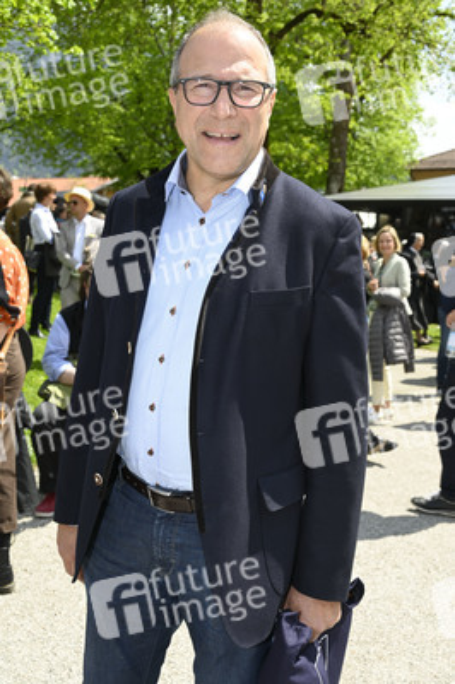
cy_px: 342
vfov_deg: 46.4
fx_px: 798
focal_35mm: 42
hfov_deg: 31.8
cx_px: 228
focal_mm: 42
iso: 125
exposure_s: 1/125
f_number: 8
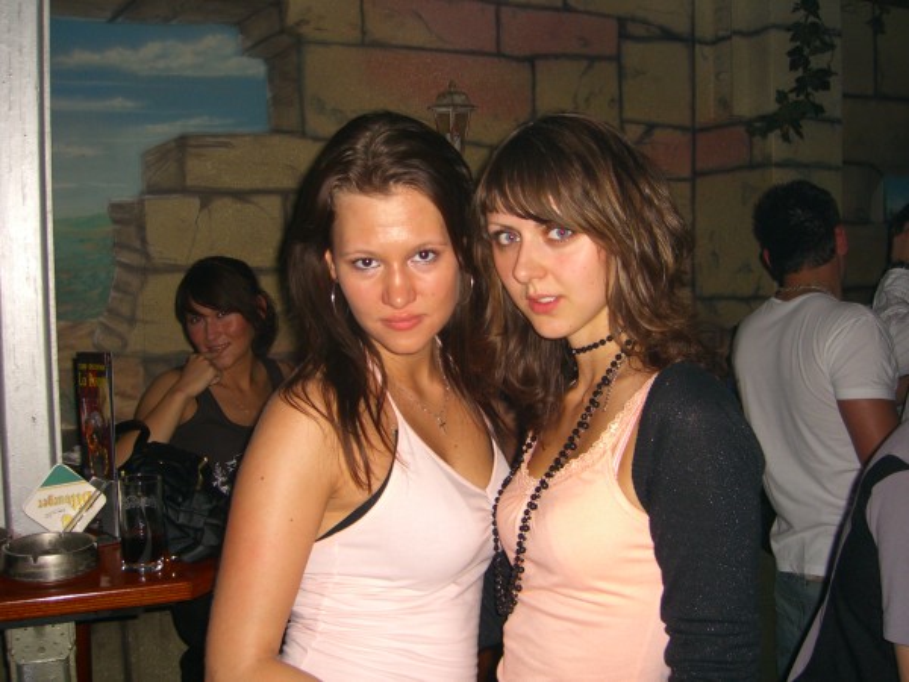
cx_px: 454
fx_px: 998
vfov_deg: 37.7
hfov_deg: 49.0
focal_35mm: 38
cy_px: 341
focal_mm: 7.9
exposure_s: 1/60
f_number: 2.8
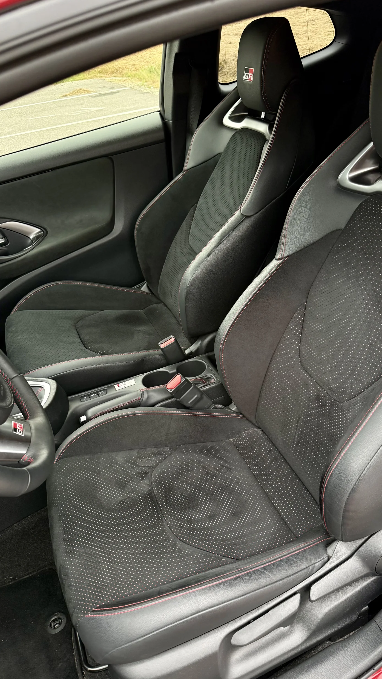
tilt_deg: -34.7
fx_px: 486
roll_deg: +7.5
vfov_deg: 69.9
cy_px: 344
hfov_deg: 42.6
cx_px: 237
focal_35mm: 27
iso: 200
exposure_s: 1/139
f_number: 1.78
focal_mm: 6.76
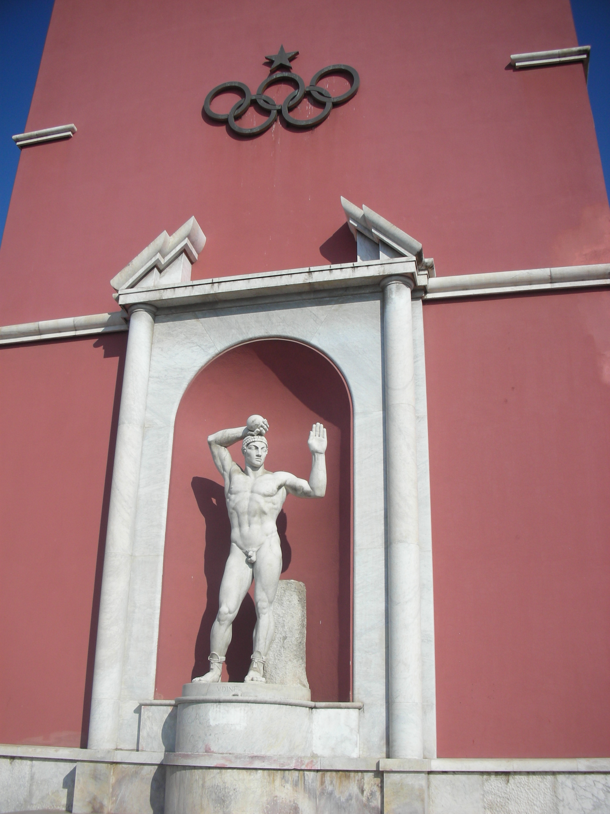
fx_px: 822
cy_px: 407
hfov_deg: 40.7
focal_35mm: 35
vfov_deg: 52.6
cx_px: 305
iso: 50
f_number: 8.5
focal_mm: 5.8
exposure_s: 1/129
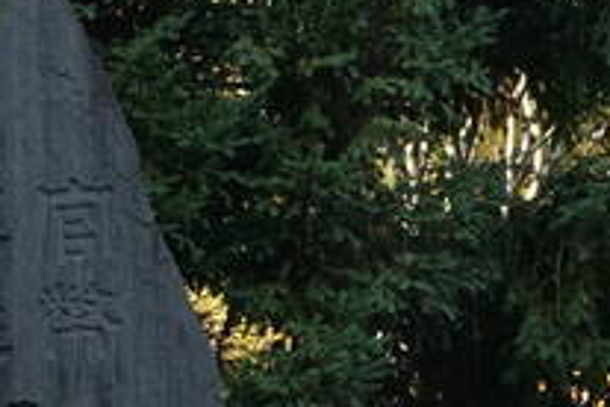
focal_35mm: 197
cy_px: 619
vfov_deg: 6.9
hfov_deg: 10.4
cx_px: 230
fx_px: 3338
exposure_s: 1/80
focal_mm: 12.35
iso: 125
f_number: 4.5
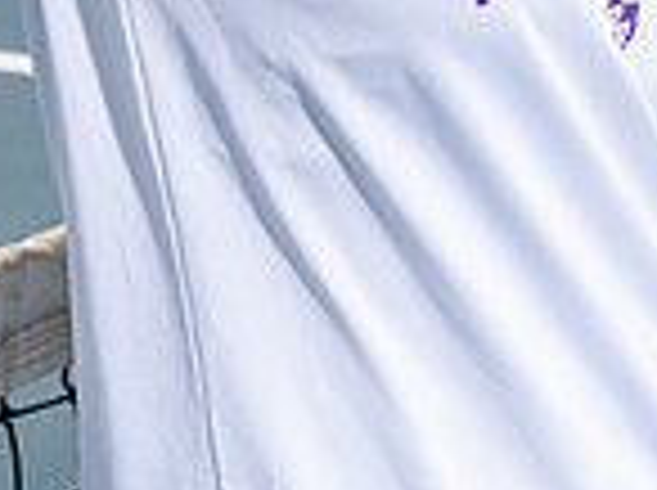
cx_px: 468
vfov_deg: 8.6
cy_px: -503
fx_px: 3089
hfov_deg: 12.1
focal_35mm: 163
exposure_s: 1/250
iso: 100
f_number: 8
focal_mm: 55
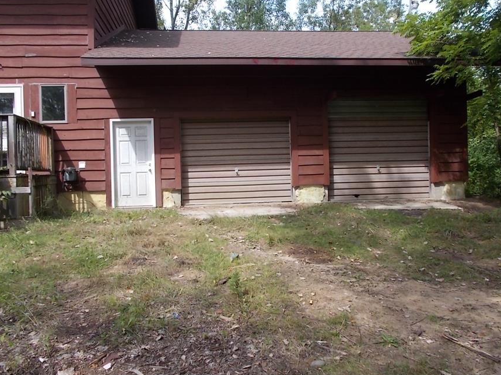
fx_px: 449
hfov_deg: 58.3
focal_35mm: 31
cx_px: 239
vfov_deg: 45.4
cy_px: 172
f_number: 3.2
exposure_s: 1/320
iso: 80
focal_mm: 4.6
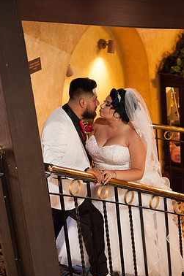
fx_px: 623
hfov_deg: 16.8
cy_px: 156
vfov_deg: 25.1
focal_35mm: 81
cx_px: 86
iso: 4000
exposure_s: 1/80
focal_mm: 68
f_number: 4.5
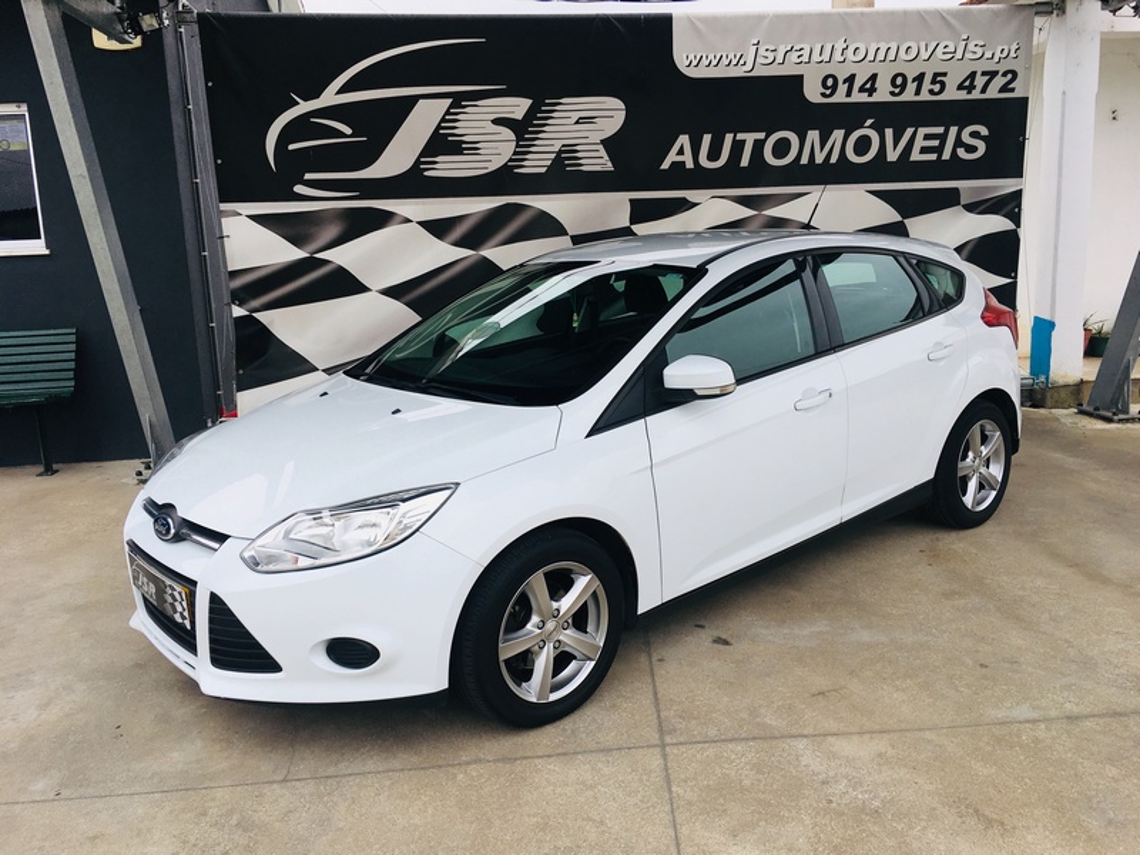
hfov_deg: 61.7
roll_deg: +2.7
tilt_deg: -10.9
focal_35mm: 29
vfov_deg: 48.2
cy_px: 428
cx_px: 570
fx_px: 955
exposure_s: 1/668
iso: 25
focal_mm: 4.15
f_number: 2.2
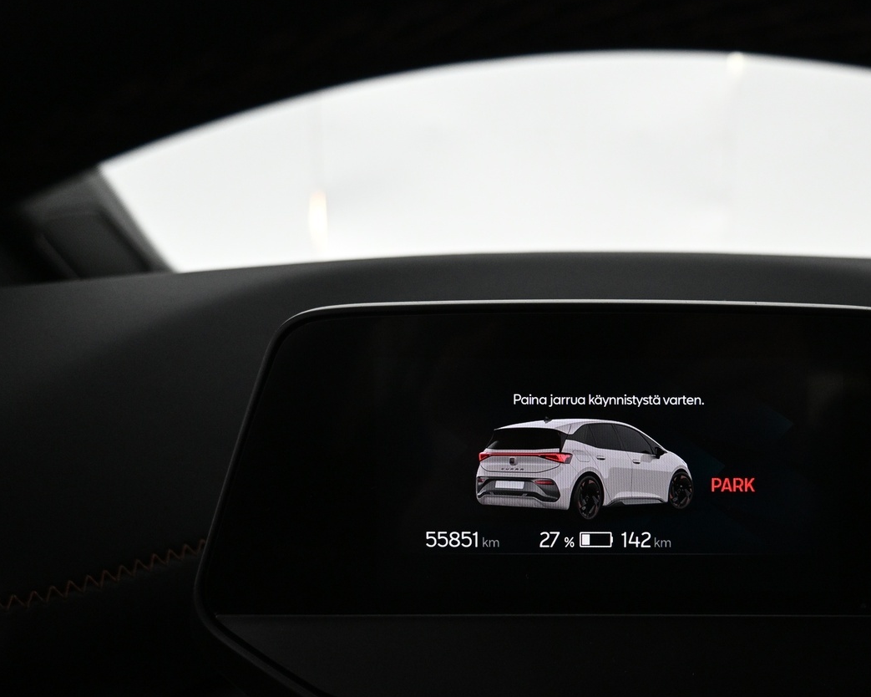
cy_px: 409
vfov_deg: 42.1
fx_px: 902
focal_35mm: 35
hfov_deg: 50.8
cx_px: 566
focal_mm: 16
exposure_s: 1/80
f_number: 3.5
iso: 1600
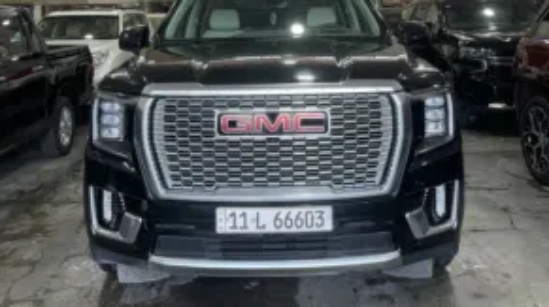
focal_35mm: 39
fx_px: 567
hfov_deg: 51.7
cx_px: 274
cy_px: 15
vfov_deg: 28.8
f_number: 1.6
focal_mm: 5.1
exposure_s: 1/134
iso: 32
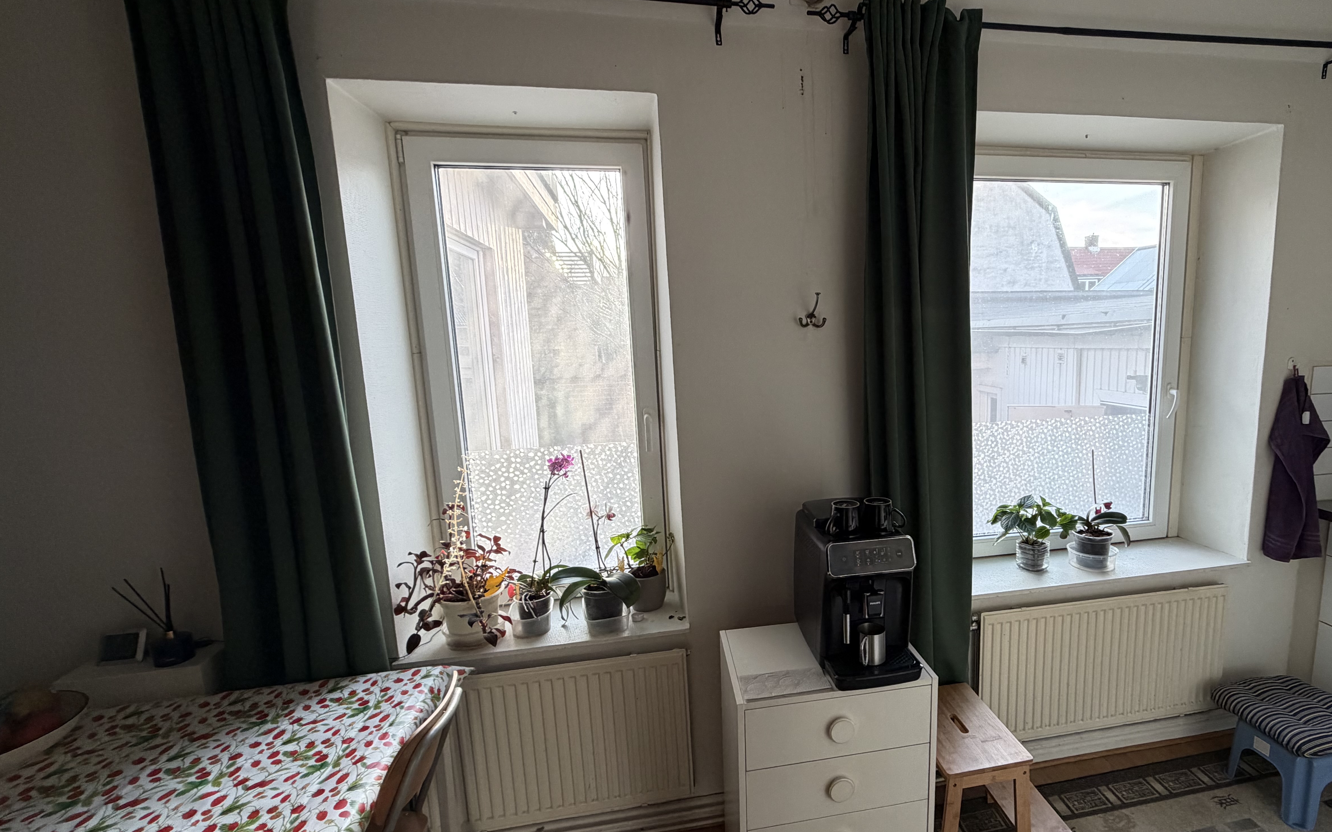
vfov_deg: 65.0
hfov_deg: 90.0
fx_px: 653
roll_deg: +1.6
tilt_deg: -8.2
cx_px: 796
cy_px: 430
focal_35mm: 18
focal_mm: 2.22
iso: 200
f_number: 2.2
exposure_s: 1/121
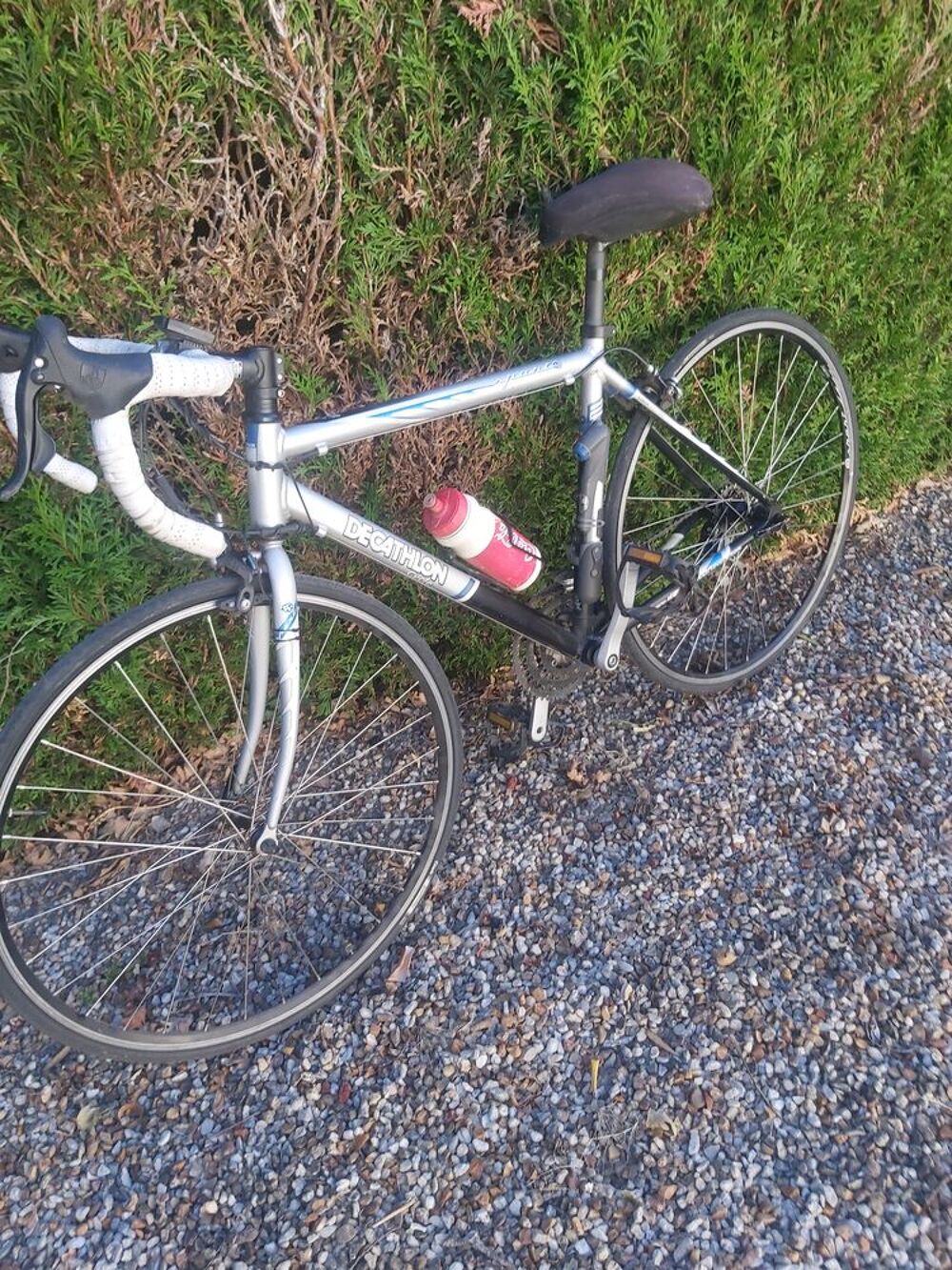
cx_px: 476
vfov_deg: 67.3
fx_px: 953
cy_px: 635
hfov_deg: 53.1
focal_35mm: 26
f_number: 1.7
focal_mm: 3.92
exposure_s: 1/143
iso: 64
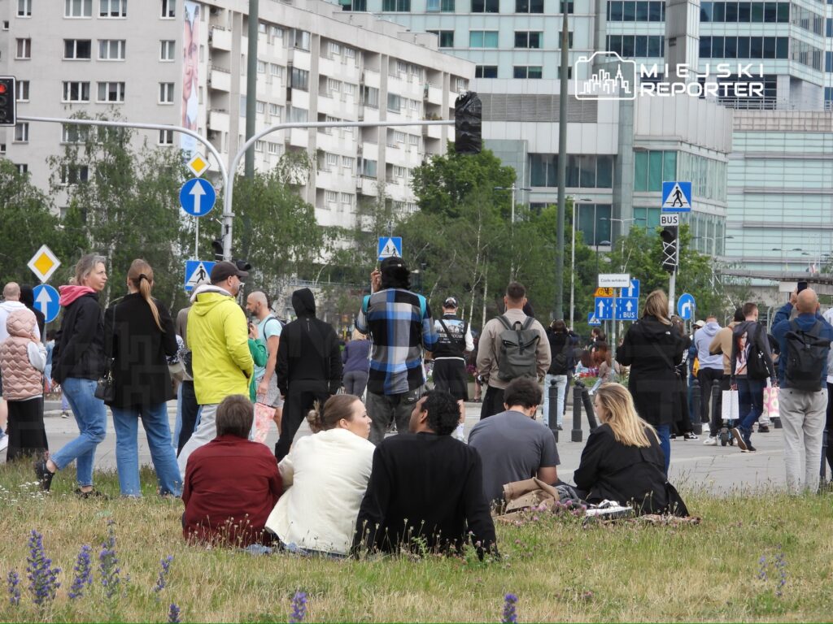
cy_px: 312
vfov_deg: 7.4
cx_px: 416
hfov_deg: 9.9
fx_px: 4813
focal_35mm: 200
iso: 100
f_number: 4.5
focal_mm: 35.9
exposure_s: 1/400
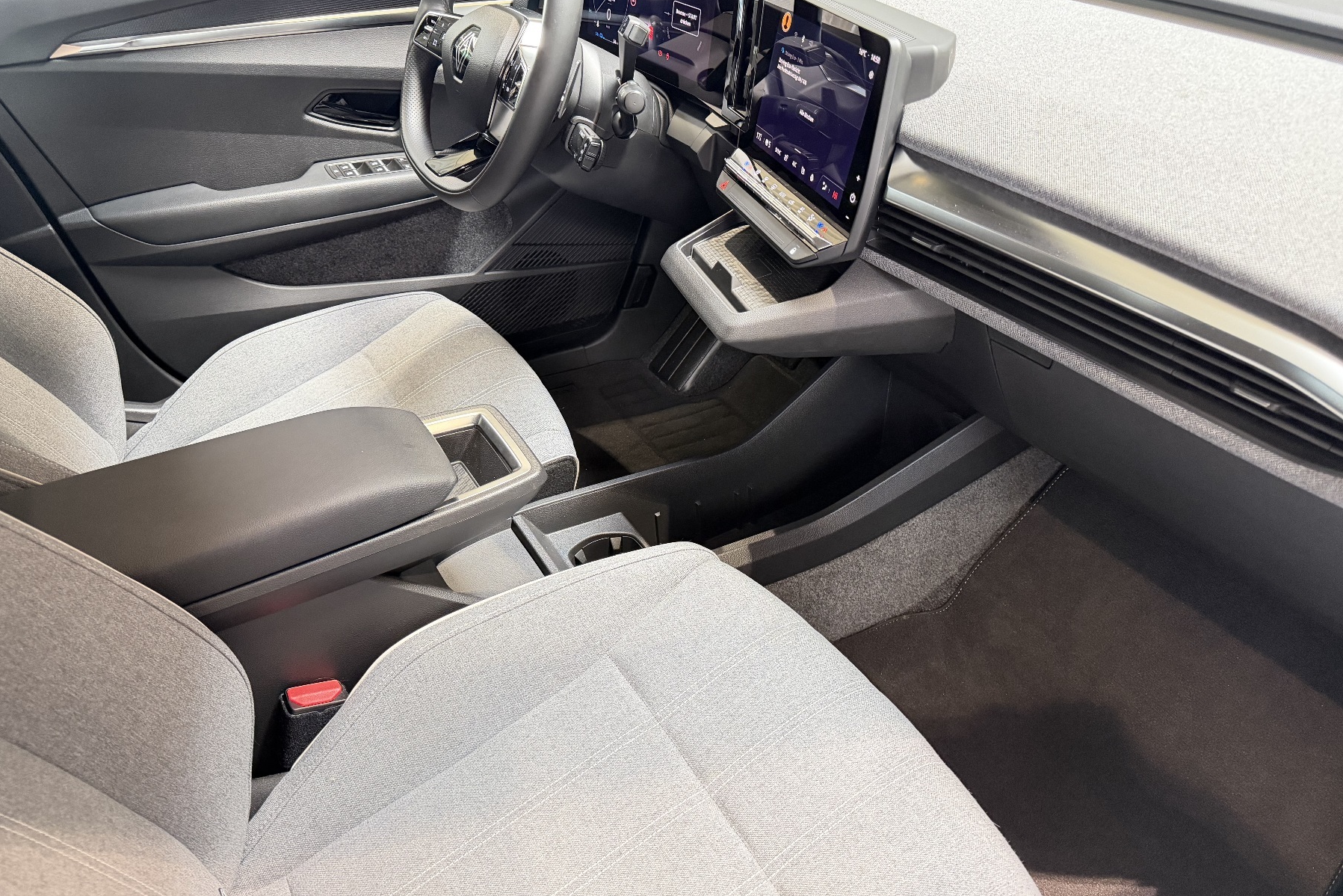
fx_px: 933
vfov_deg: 51.2
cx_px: 671
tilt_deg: -34.3
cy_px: 405
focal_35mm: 25
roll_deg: +0.8
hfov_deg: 71.5
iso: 500
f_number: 1.78
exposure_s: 1/50
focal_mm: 6.76
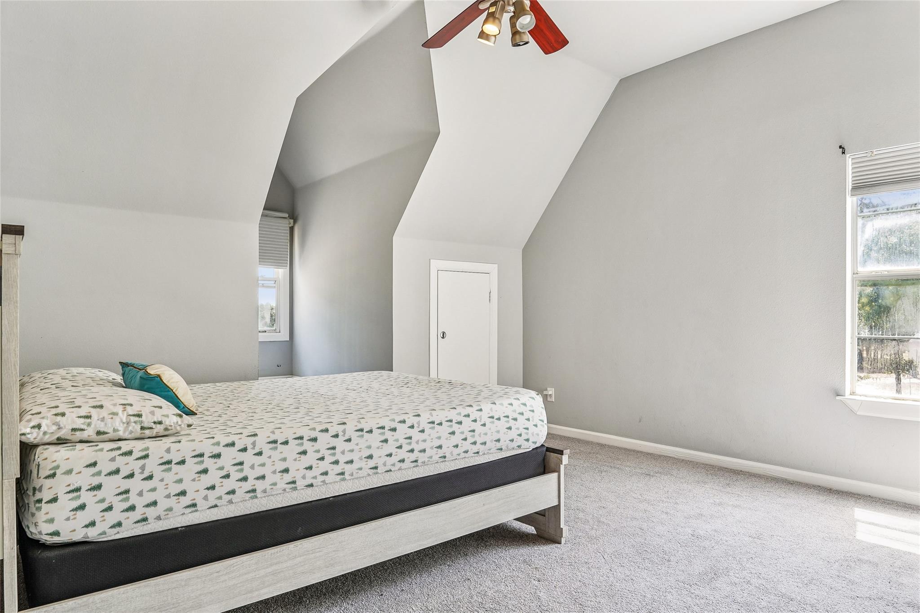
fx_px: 537
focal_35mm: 21
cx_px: 460
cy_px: 306
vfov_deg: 59.5
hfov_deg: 81.2
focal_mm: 14
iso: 100
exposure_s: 1/6
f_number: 9
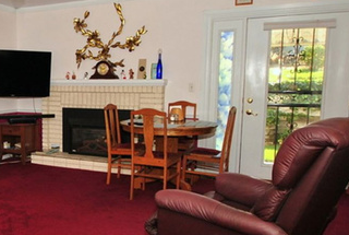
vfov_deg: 37.0
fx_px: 350
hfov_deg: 48.4
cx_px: 47
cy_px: 137
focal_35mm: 36
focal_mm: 12
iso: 200
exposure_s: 1/125
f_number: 4.5
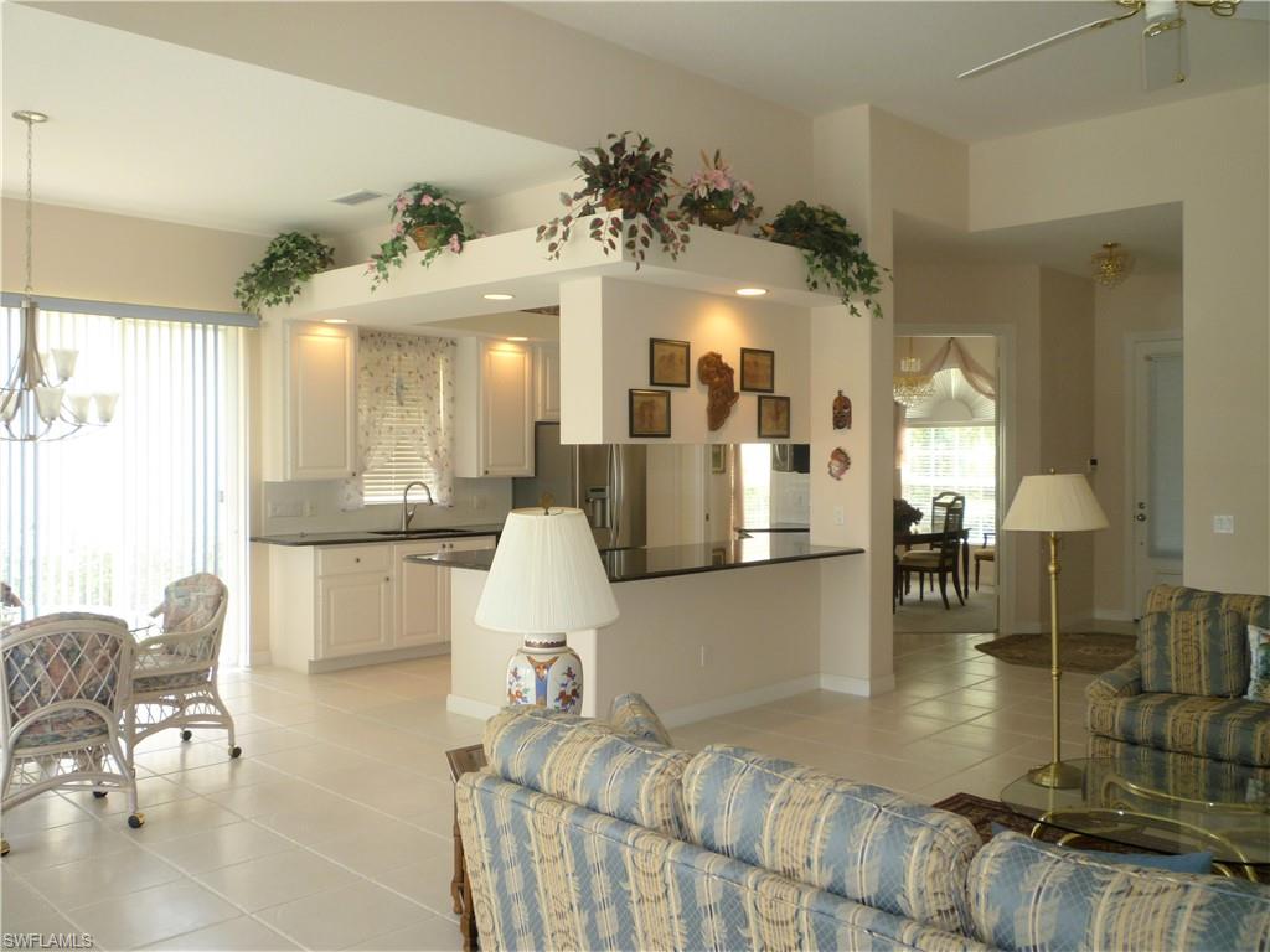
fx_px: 1064
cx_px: 635
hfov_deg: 61.7
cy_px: 476
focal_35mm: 29
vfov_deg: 48.2
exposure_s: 1/30
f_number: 3.3
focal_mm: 5.2
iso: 100
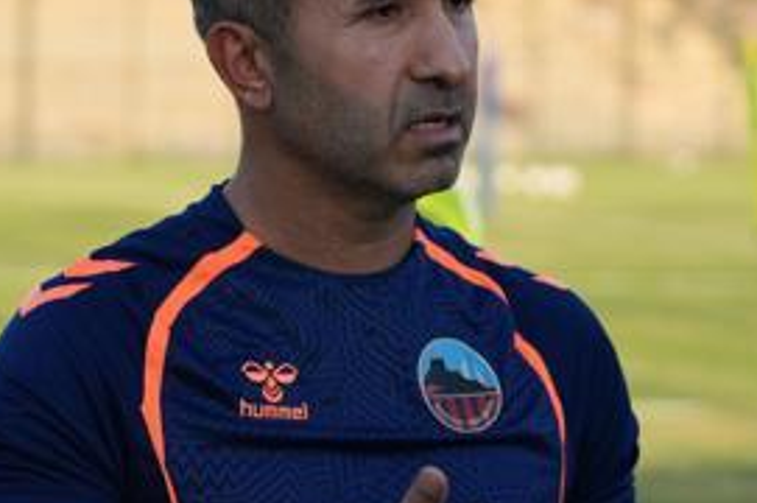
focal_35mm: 194
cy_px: 215
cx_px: 317
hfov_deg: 10.6
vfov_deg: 7.1
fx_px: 4074
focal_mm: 100
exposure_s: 1/4000
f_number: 4.5
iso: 2500
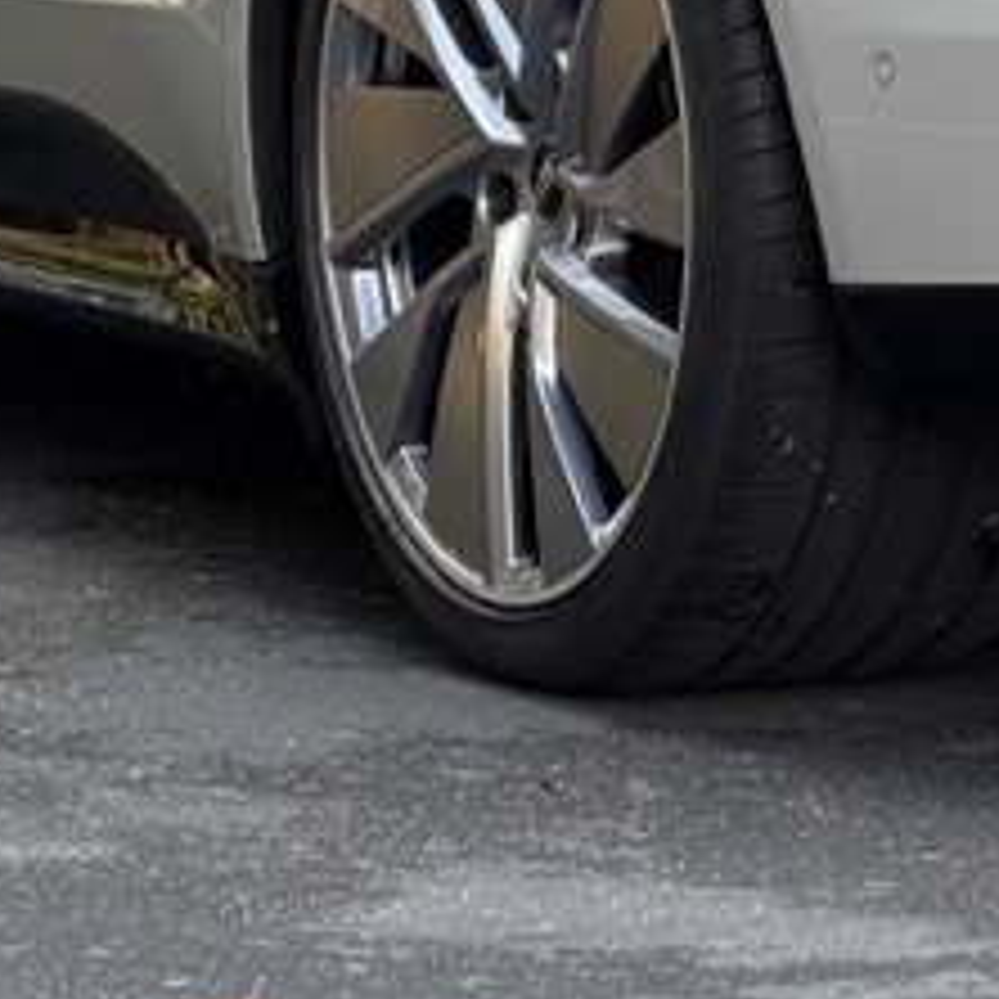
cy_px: -531
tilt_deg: -5.3
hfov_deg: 3.4
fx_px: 16619
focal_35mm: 509
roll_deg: +2.2
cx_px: 1080
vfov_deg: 3.4
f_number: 2.8
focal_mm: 16.89
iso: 64
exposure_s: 1/121
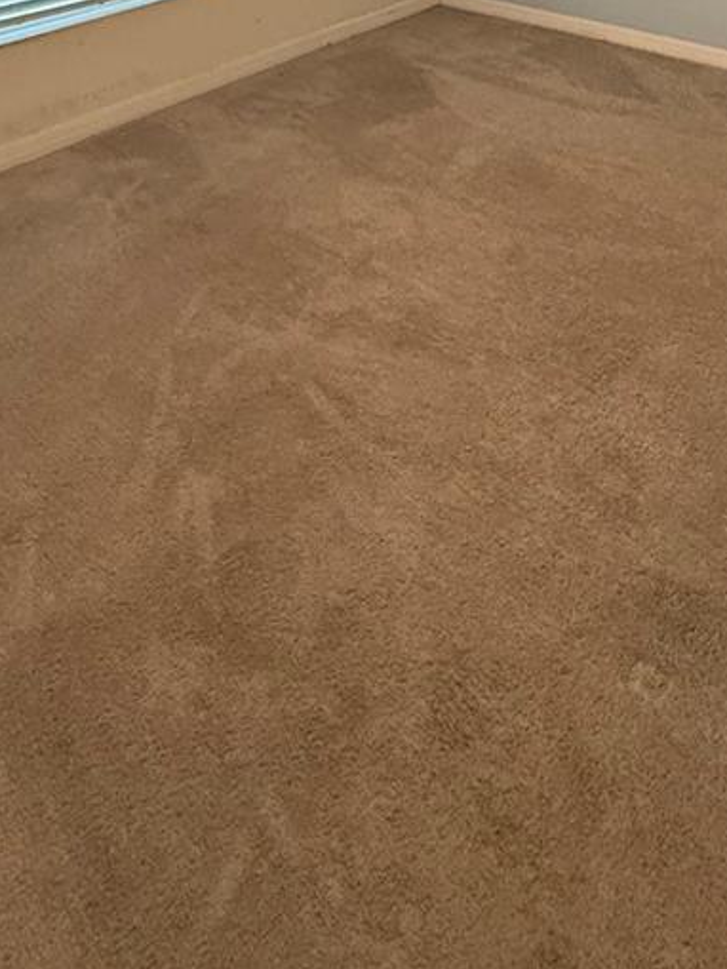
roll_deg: -0.5
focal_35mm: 33
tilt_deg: -7.7
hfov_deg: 42.4
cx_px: 485
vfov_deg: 43.3
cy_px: -91
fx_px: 924
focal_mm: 2.22
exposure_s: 1/120
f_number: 2.2
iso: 320
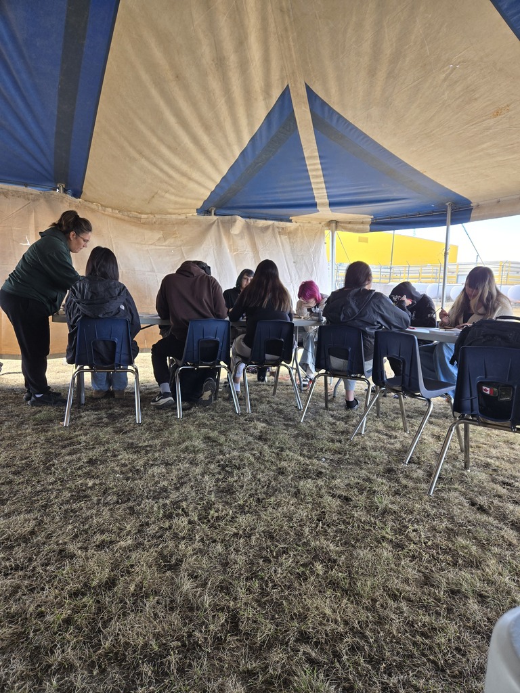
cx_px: 260
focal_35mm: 23
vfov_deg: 73.9
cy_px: 346
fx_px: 461
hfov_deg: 58.9
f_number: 1.8
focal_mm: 5.4
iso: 50
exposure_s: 1/180
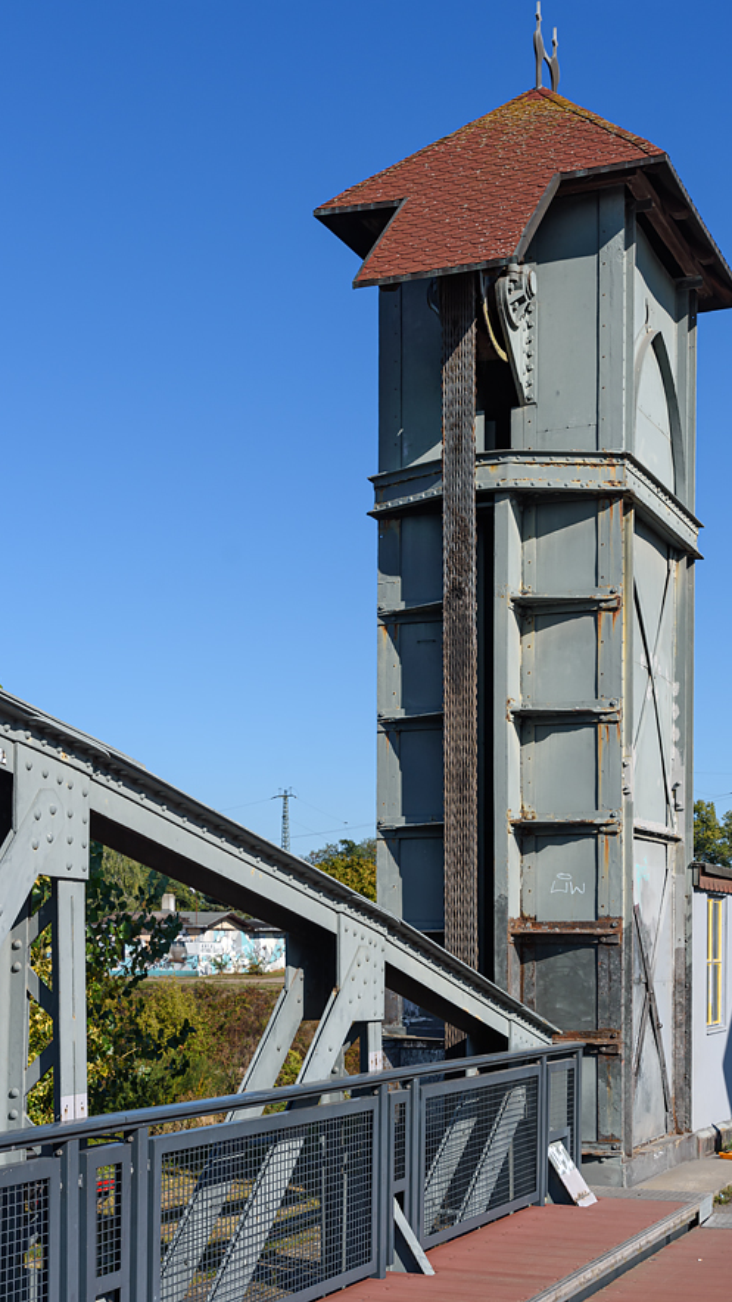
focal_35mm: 48
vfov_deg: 42.9
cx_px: 398
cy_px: 647
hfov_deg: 24.9
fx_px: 1657
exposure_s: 1/400
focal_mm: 30
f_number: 8
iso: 100
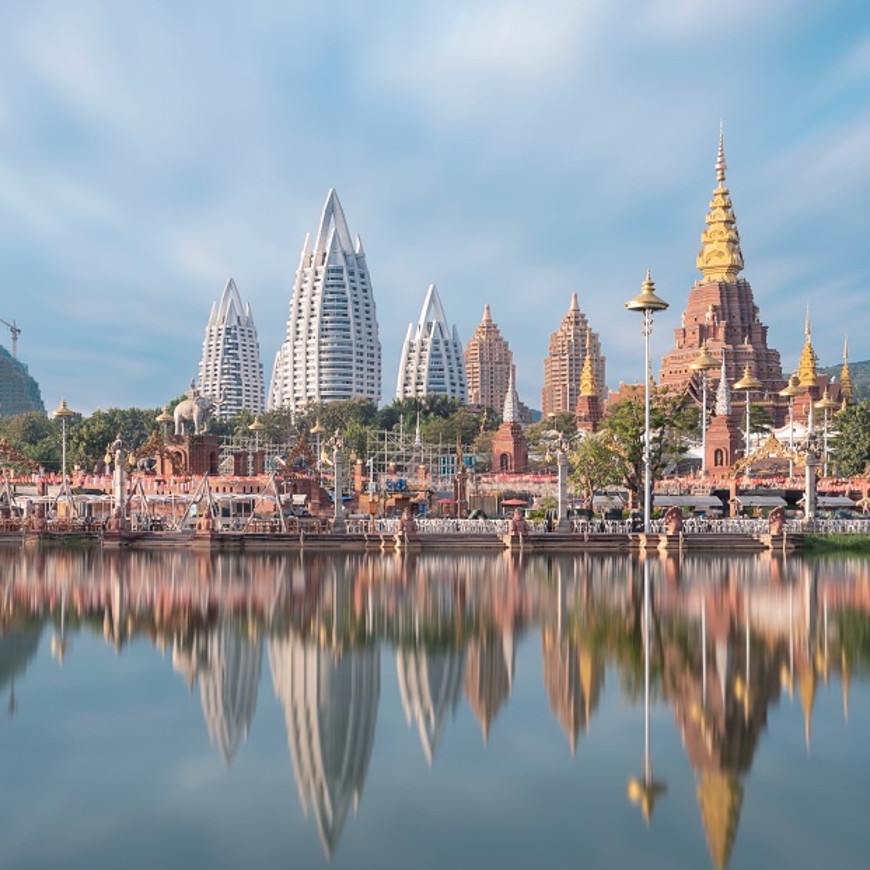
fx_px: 1308
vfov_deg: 36.8
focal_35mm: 46
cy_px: 411
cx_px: 413
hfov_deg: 36.8
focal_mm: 28
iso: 50
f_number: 16
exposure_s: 178
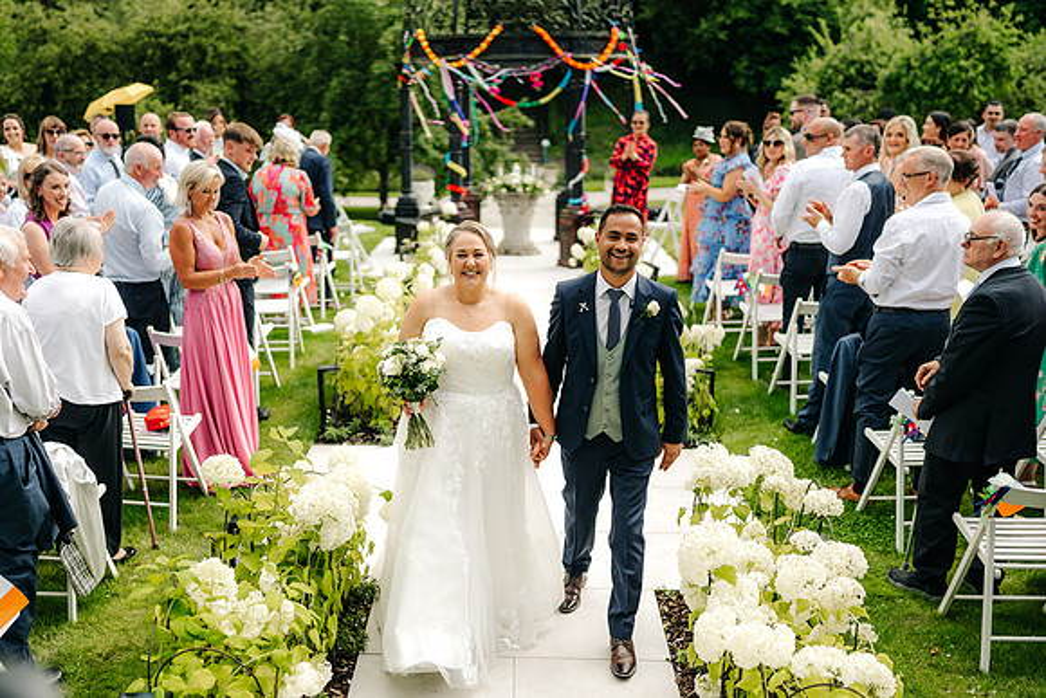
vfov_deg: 33.4
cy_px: 378
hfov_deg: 48.3
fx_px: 1163
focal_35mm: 40
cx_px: 455
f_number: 1.4
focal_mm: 35
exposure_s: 1/3200
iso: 100
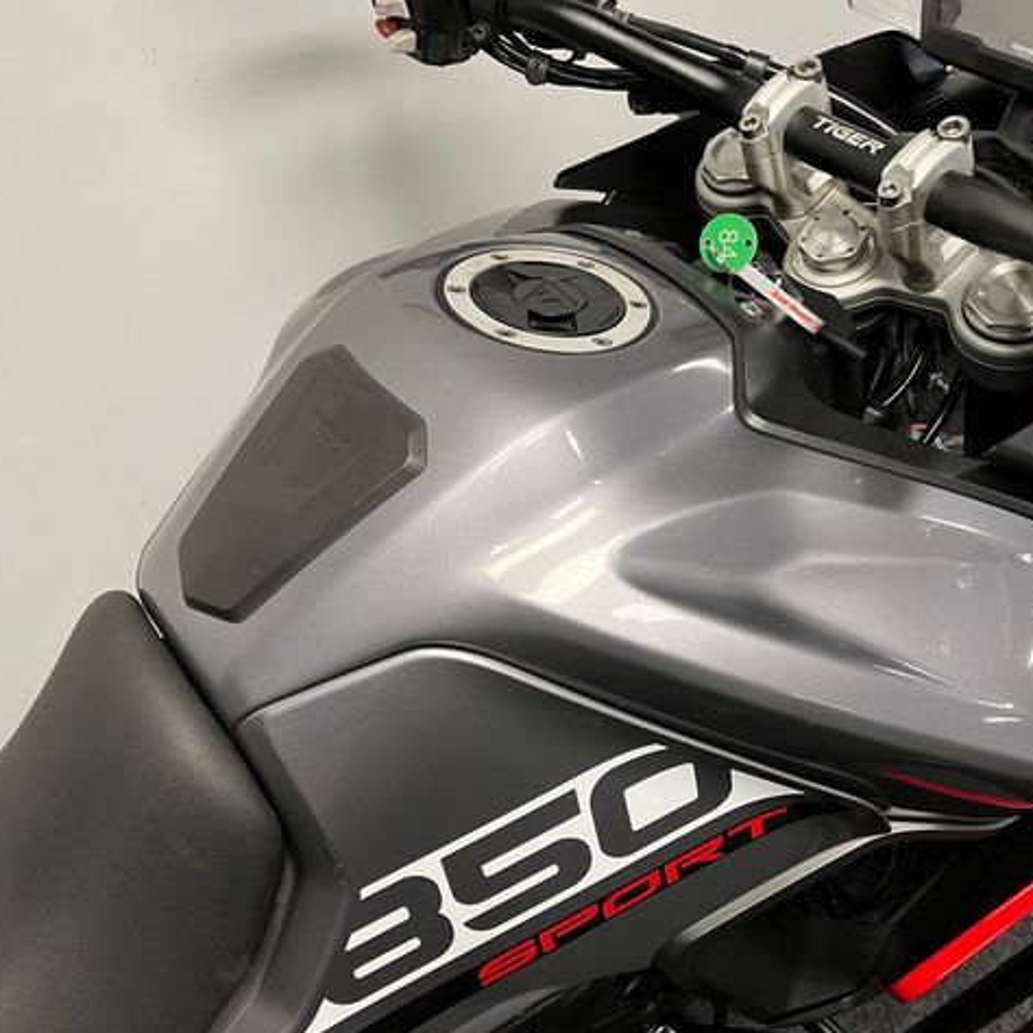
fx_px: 1047
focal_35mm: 31
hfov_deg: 52.4
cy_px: 519
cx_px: 578
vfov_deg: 52.5
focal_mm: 5.1
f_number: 1.6
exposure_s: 1/50
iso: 125
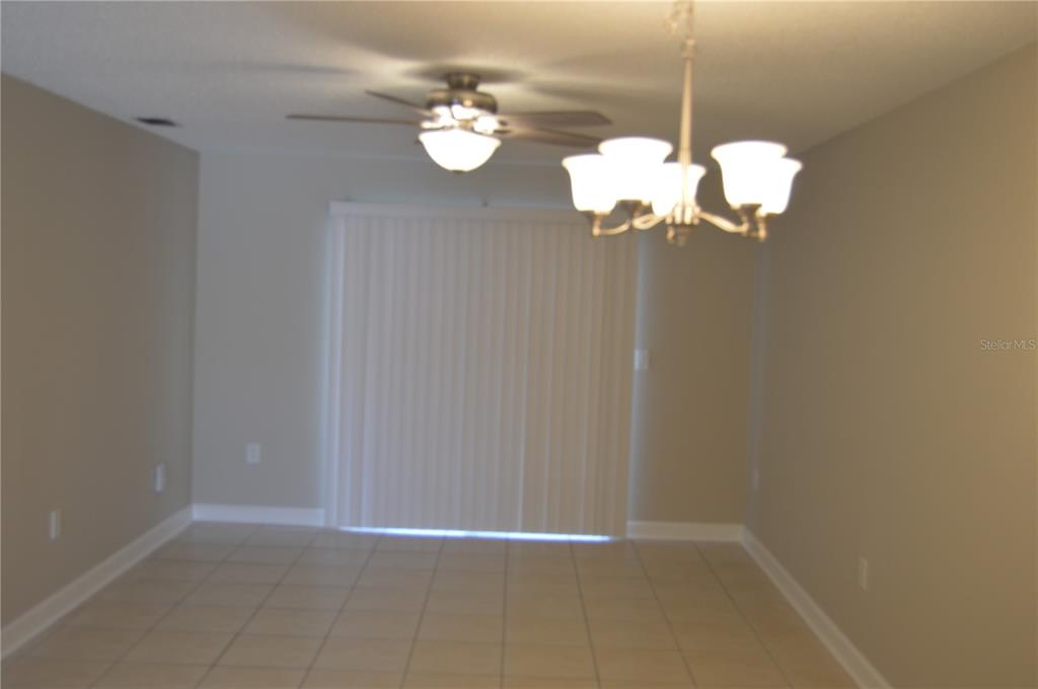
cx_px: 519
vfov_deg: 36.8
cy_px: 344
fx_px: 1037
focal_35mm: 36
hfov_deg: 53.2
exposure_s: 1/80
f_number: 3.8
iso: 400
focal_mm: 24
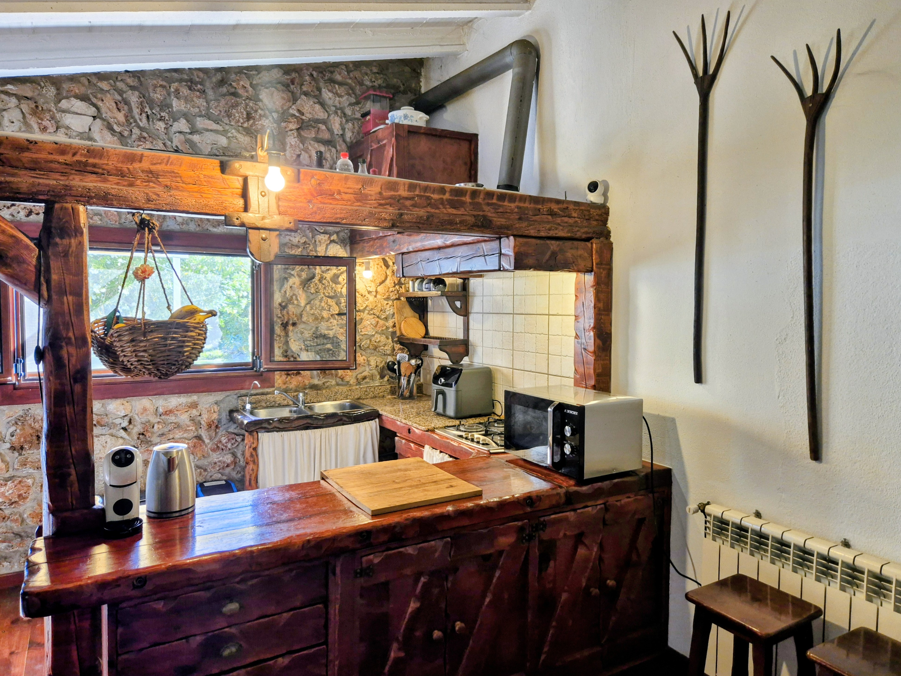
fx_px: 599
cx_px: 450
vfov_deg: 58.9
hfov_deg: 73.9
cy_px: 338
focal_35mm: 23
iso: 160
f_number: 1.8
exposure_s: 1/100
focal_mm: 5.4
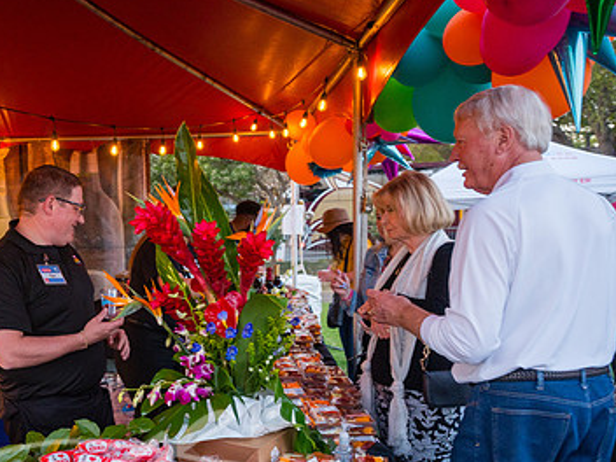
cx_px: 133
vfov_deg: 37.3
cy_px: 312
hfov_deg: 46.7
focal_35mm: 38
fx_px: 676
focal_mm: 24
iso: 1250
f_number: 4
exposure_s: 1/320
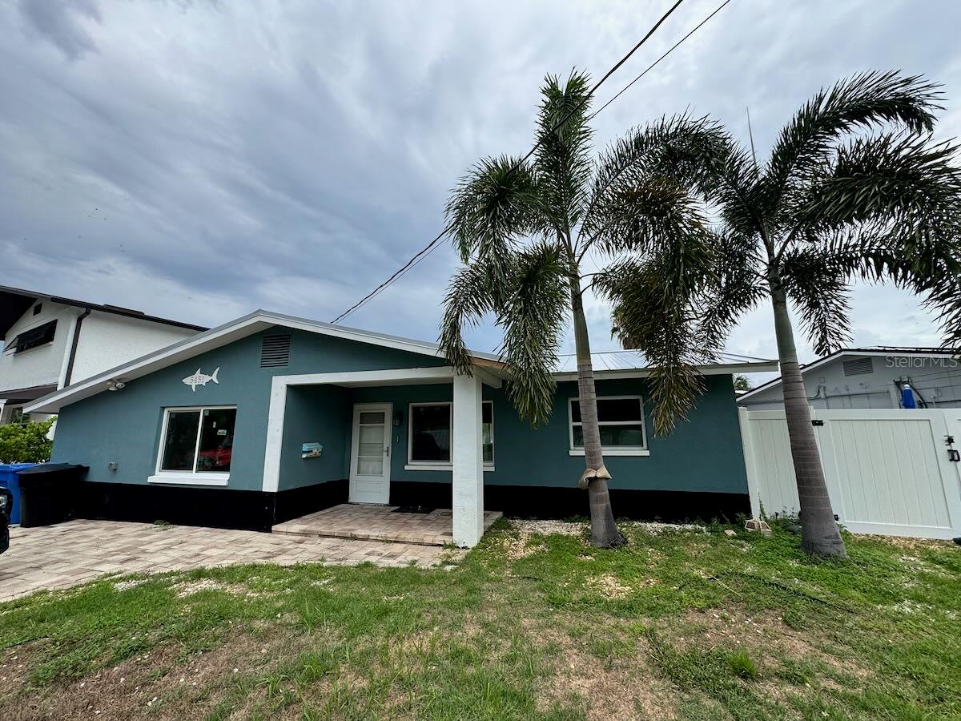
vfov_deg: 85.7
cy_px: 360
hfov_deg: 102.1
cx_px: 480
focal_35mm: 14
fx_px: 389
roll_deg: +0.6
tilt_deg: +10.3
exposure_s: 1/956
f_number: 2.2
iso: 40
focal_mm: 2.22
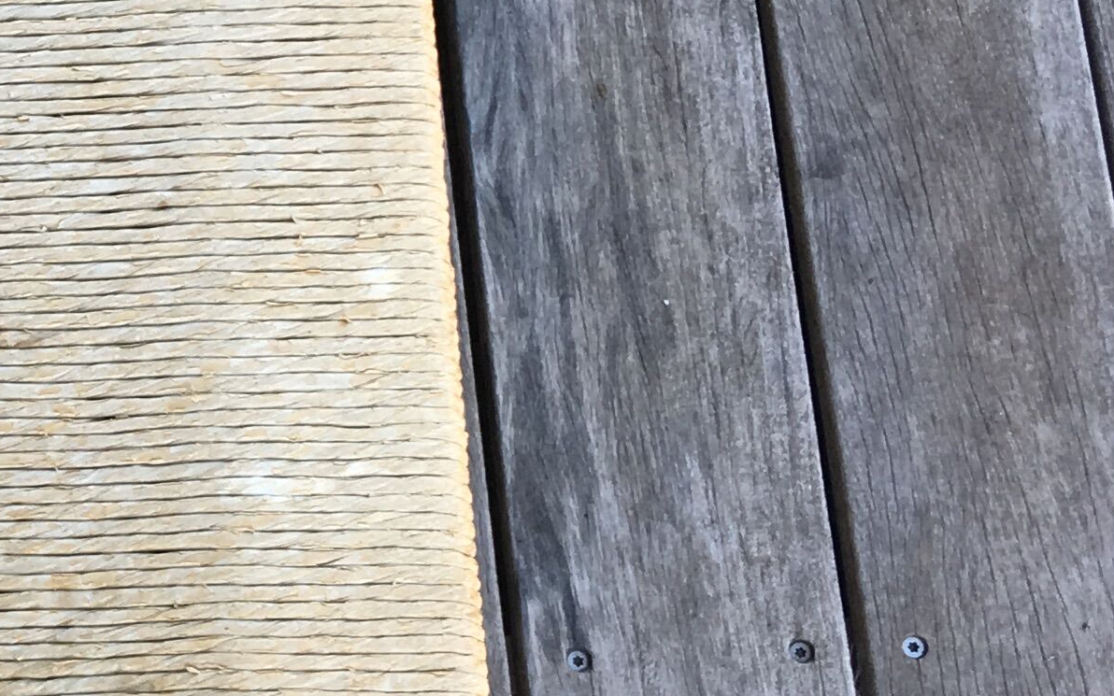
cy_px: 218
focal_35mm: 104
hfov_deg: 18.9
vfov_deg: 12.6
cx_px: -211
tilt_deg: -72.4
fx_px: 3157
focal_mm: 4.15
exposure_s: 1/100
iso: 25
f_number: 2.2
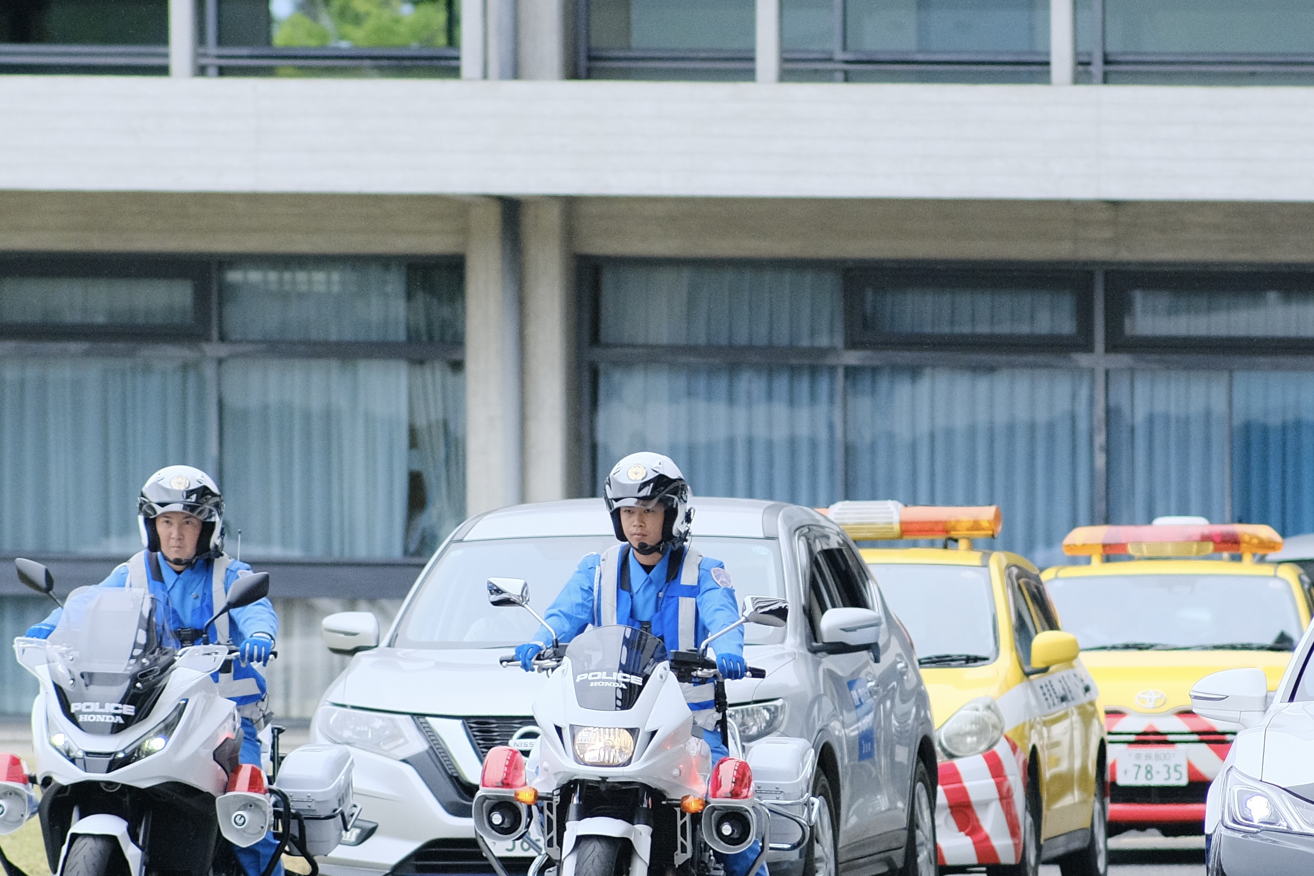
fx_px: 7885
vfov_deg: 6.4
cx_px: 778
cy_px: 443
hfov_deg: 9.5
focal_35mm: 216
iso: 640
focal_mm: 85
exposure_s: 1/6400
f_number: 2
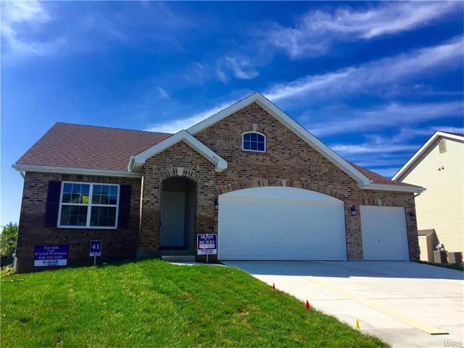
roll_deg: -1.3
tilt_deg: +11.8
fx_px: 389
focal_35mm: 29
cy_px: 174
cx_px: 232
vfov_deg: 48.2
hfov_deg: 61.7
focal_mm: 4.15
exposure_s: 1/1721
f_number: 2.2
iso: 32
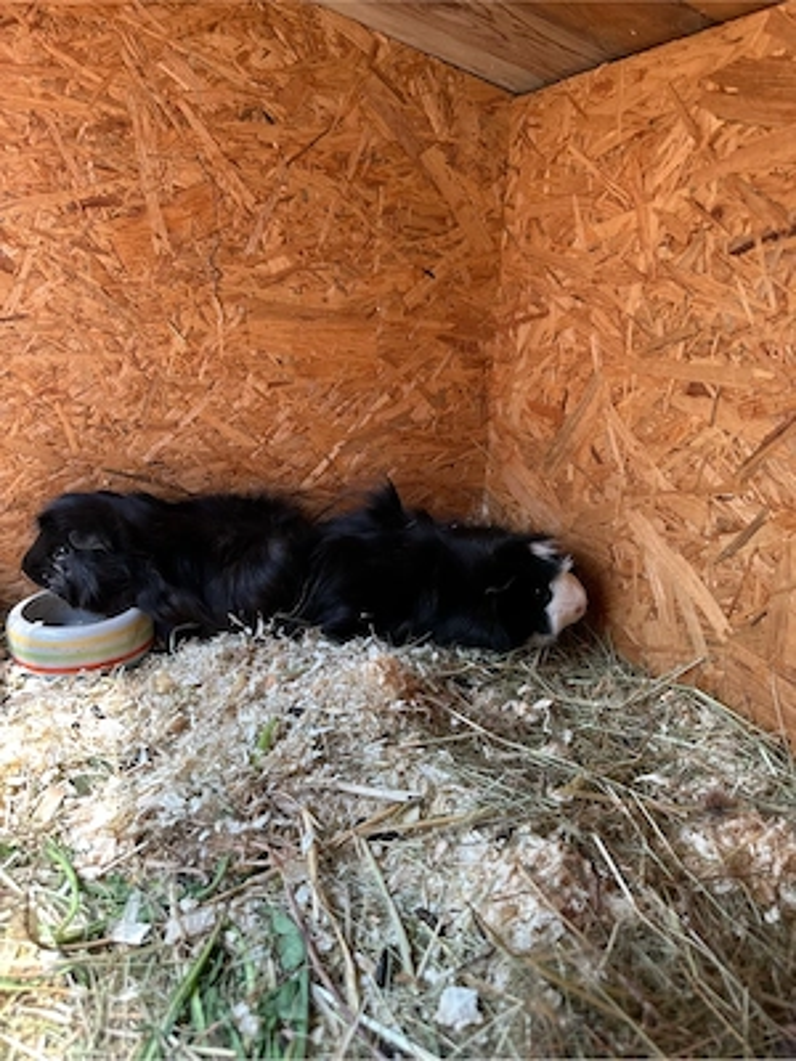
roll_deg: -2.7
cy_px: 530
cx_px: 398
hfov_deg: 56.8
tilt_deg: -18.2
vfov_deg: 71.6
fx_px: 736
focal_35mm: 24
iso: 64
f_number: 1.78
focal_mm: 6.86
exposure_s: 1/140
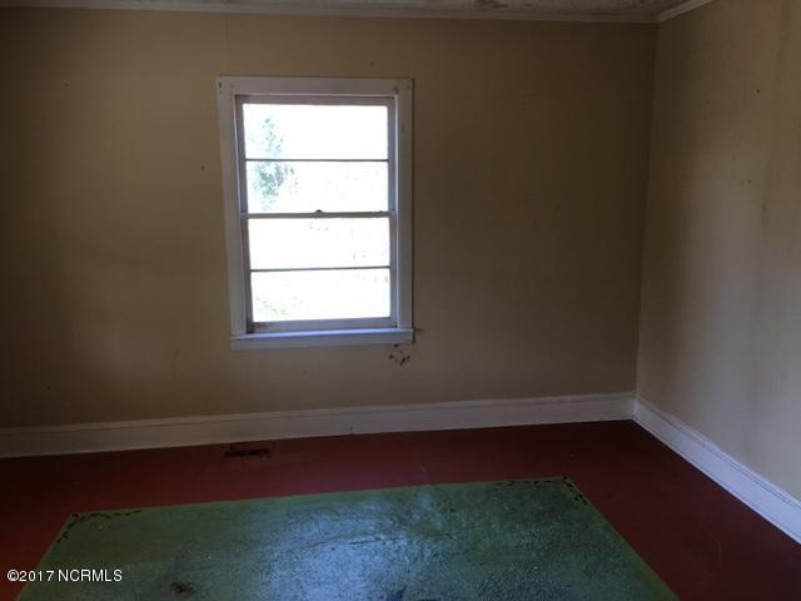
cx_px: 400
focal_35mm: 29
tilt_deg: -10.9
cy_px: 300
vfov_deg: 48.2
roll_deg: -1.2
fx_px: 671
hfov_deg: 61.7
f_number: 2.2
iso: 25
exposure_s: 1/60
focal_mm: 4.15
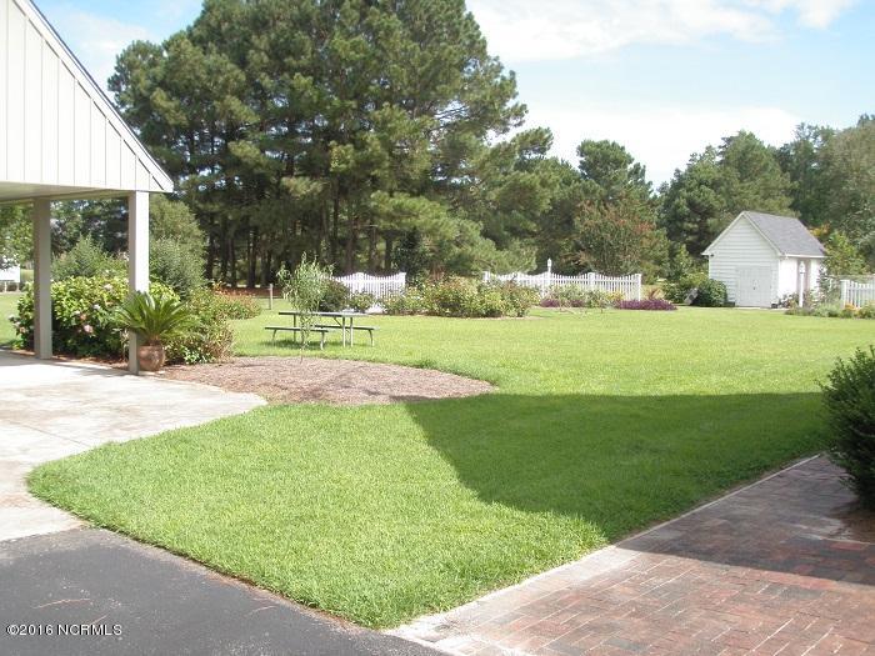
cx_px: 438
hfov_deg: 49.0
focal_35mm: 38
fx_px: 961
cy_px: 328
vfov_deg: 37.7
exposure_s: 1/500
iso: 80
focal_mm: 6.7
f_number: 3.5
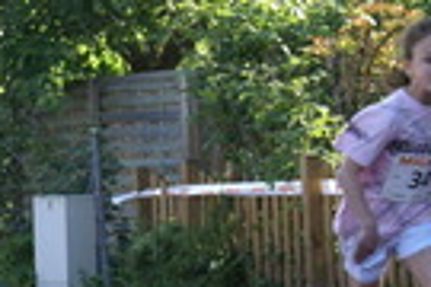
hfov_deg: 6.8
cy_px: 210
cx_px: -214
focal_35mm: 300
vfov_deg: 4.6
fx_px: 3591
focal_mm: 50
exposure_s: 1/160
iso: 250
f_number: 5.6
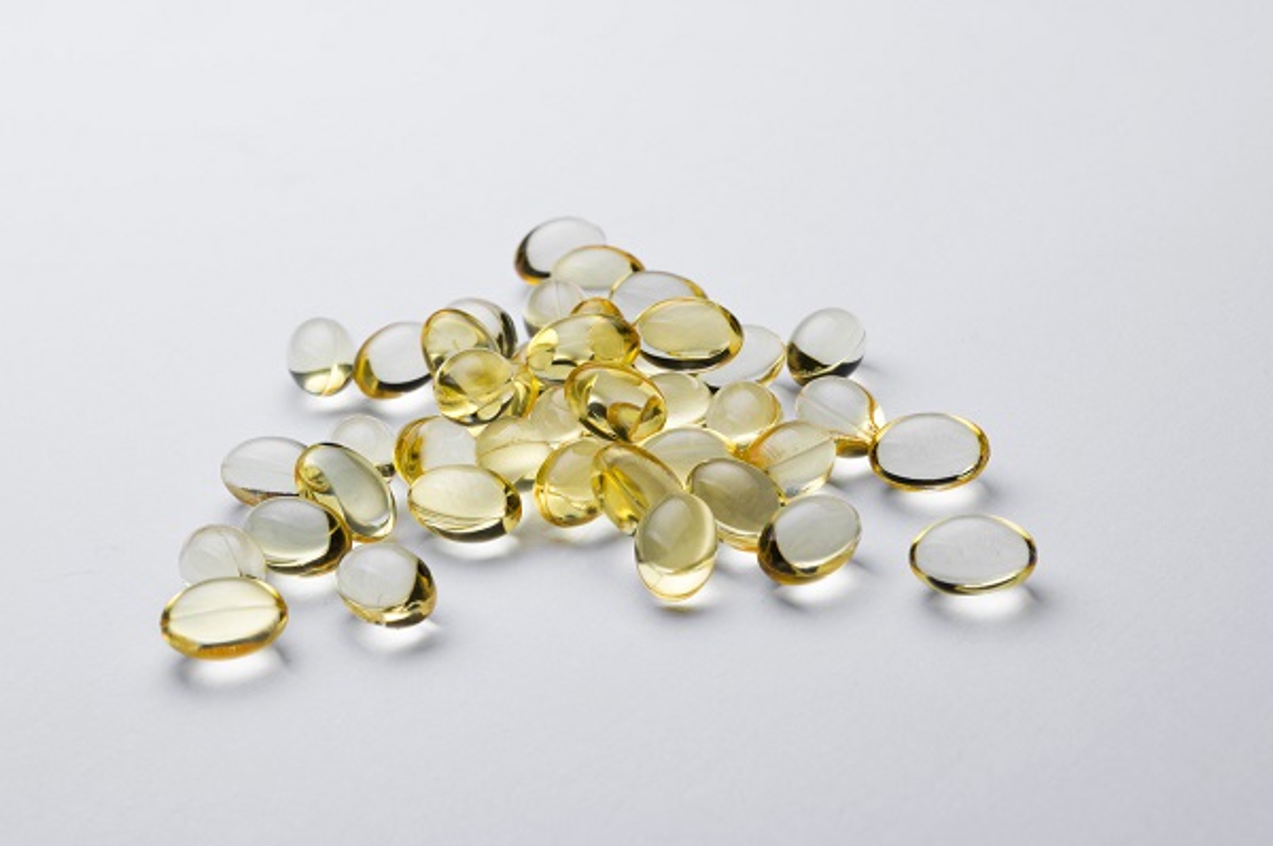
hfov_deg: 24.6
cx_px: 636
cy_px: 423
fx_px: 2915
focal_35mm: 82
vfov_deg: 16.5
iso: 100
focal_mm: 55
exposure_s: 1/200
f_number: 16
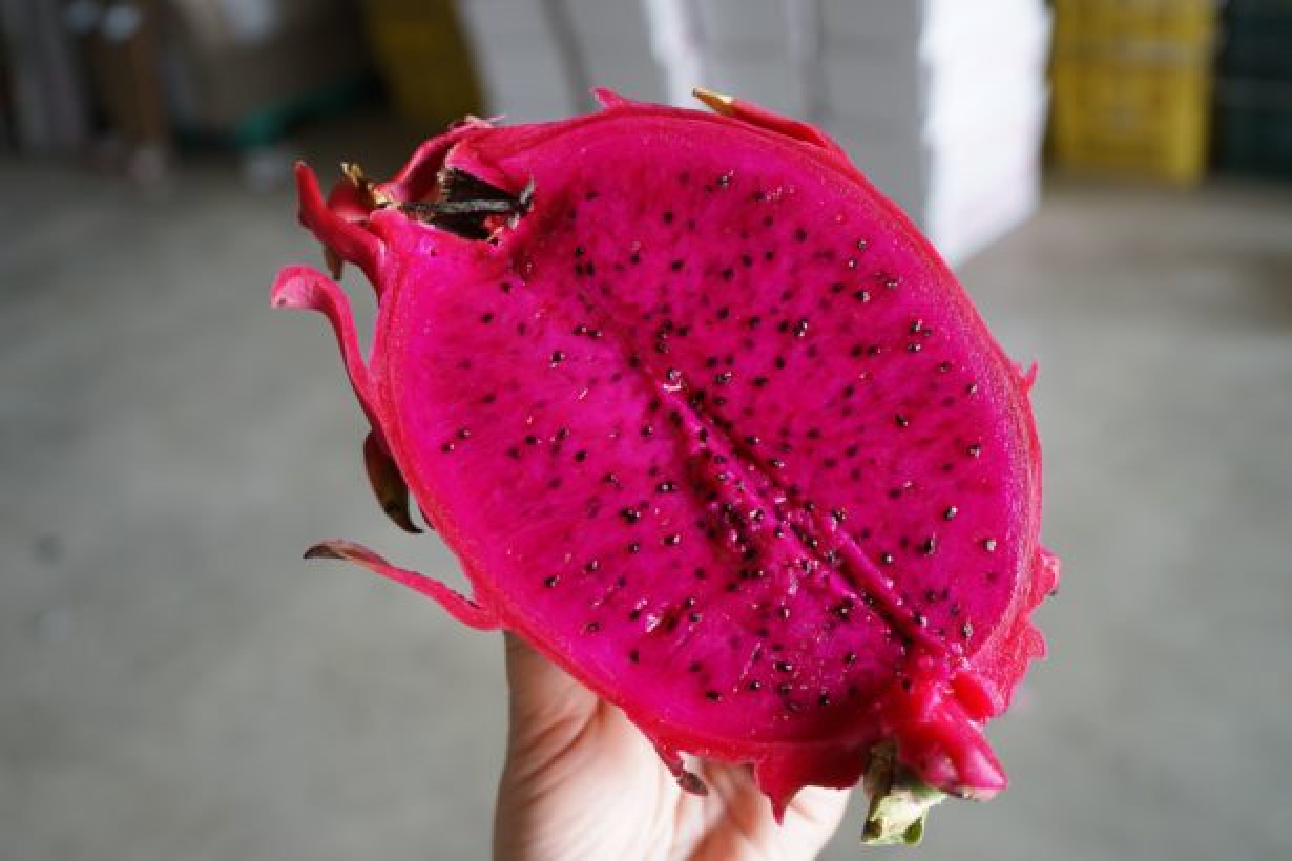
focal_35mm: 32
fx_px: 1148
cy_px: 430
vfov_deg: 41.1
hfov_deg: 58.7
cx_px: 646
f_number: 5.6
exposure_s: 1/125
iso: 1000
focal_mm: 32
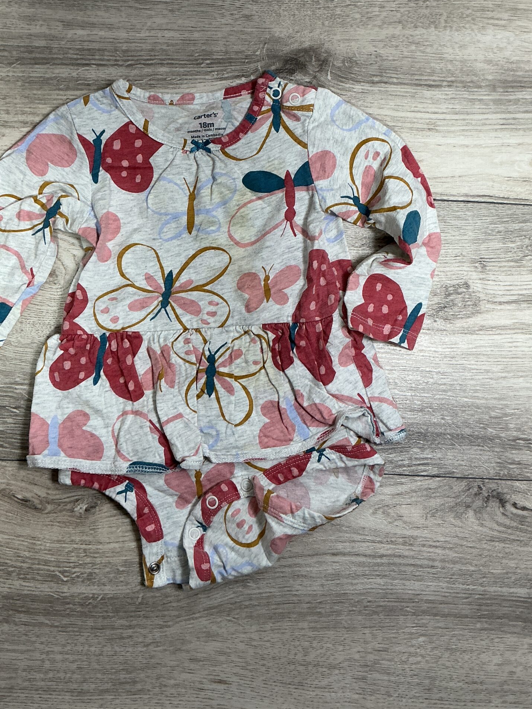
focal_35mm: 39
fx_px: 799
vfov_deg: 47.6
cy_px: 282
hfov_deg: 36.8
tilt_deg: -83.7
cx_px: 238
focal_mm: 3
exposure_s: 1/50
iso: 40
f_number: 1.8
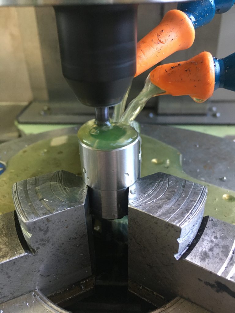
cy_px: 156
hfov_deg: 48.2
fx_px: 262
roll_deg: +1.9
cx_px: 118
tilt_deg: -31.0
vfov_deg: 61.7
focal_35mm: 29
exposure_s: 1/33
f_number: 2.2
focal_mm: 4.15
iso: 200
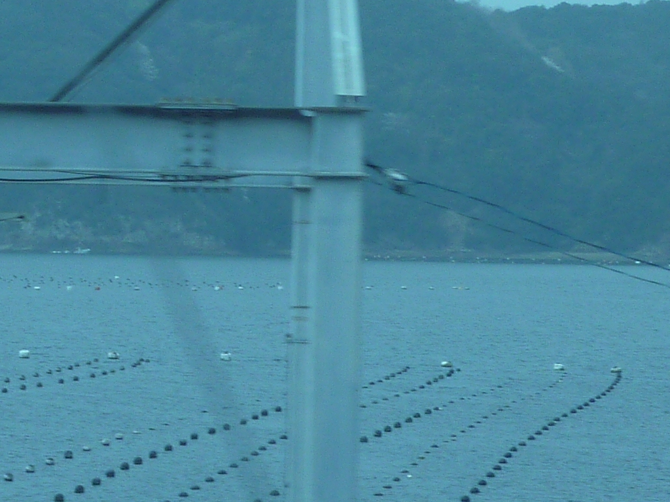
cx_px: 81
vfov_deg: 6.1
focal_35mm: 242
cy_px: 326
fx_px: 4684
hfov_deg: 8.2
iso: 80
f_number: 4.5
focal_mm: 11
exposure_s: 1/400
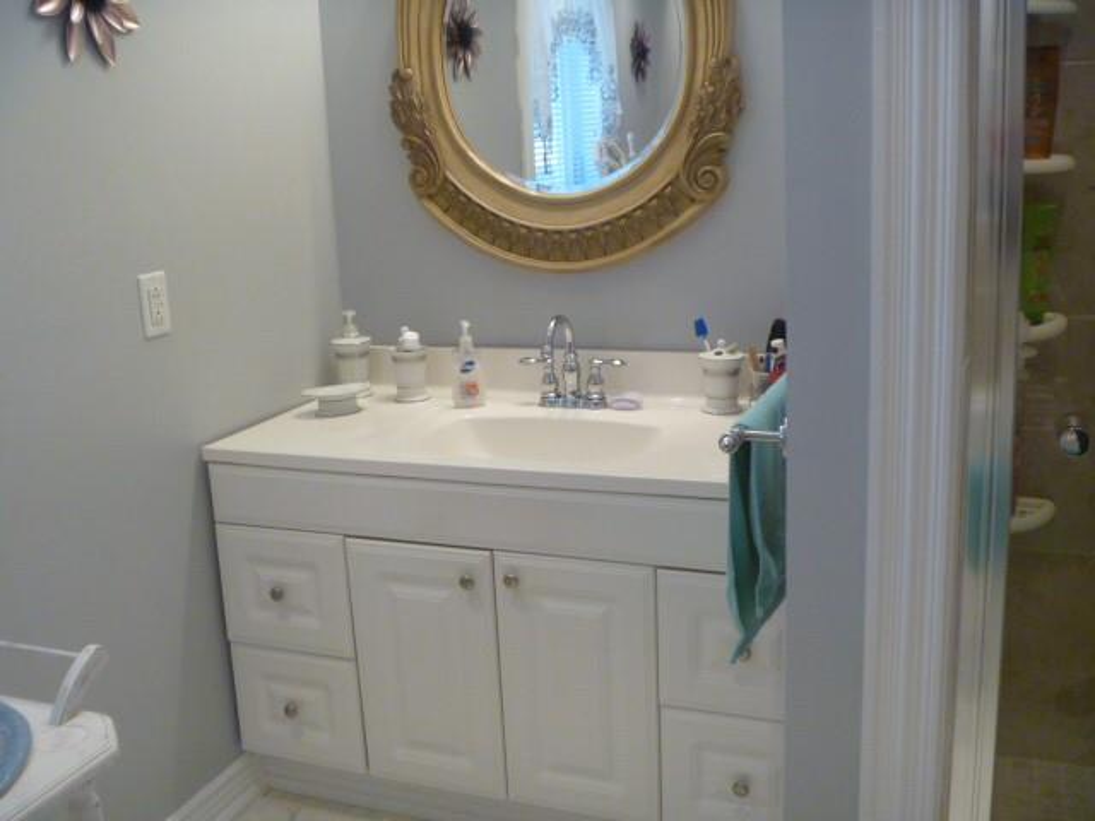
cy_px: 410
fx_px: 1107
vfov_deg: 40.7
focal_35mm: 35
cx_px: 548
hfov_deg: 52.6
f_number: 3.5
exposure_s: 1/30
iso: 250
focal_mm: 6.3
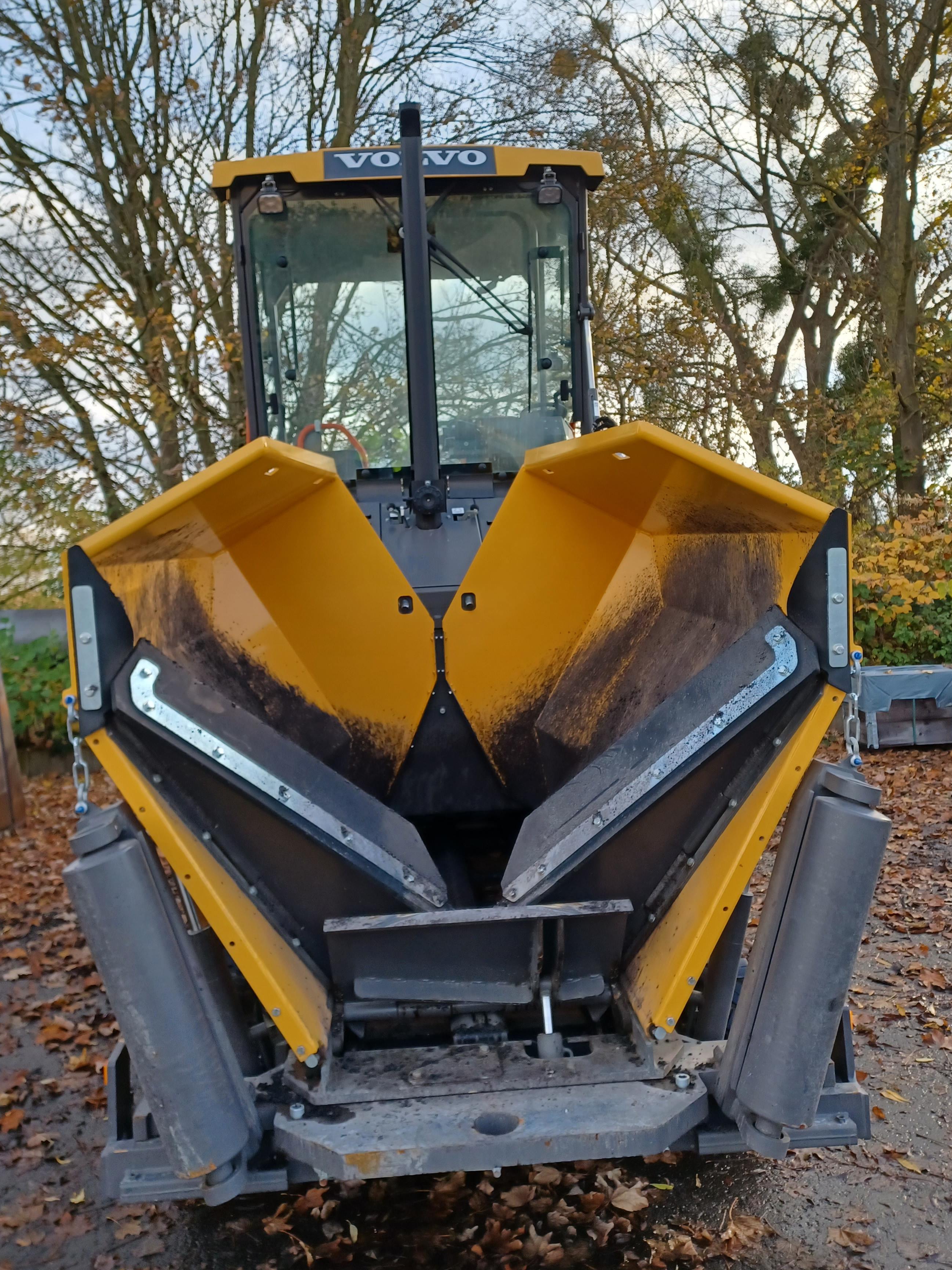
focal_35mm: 29
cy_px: 581
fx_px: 1063
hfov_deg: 48.2
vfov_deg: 61.6
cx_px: 434
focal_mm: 4.6
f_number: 1.8
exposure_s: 1/111
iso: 32
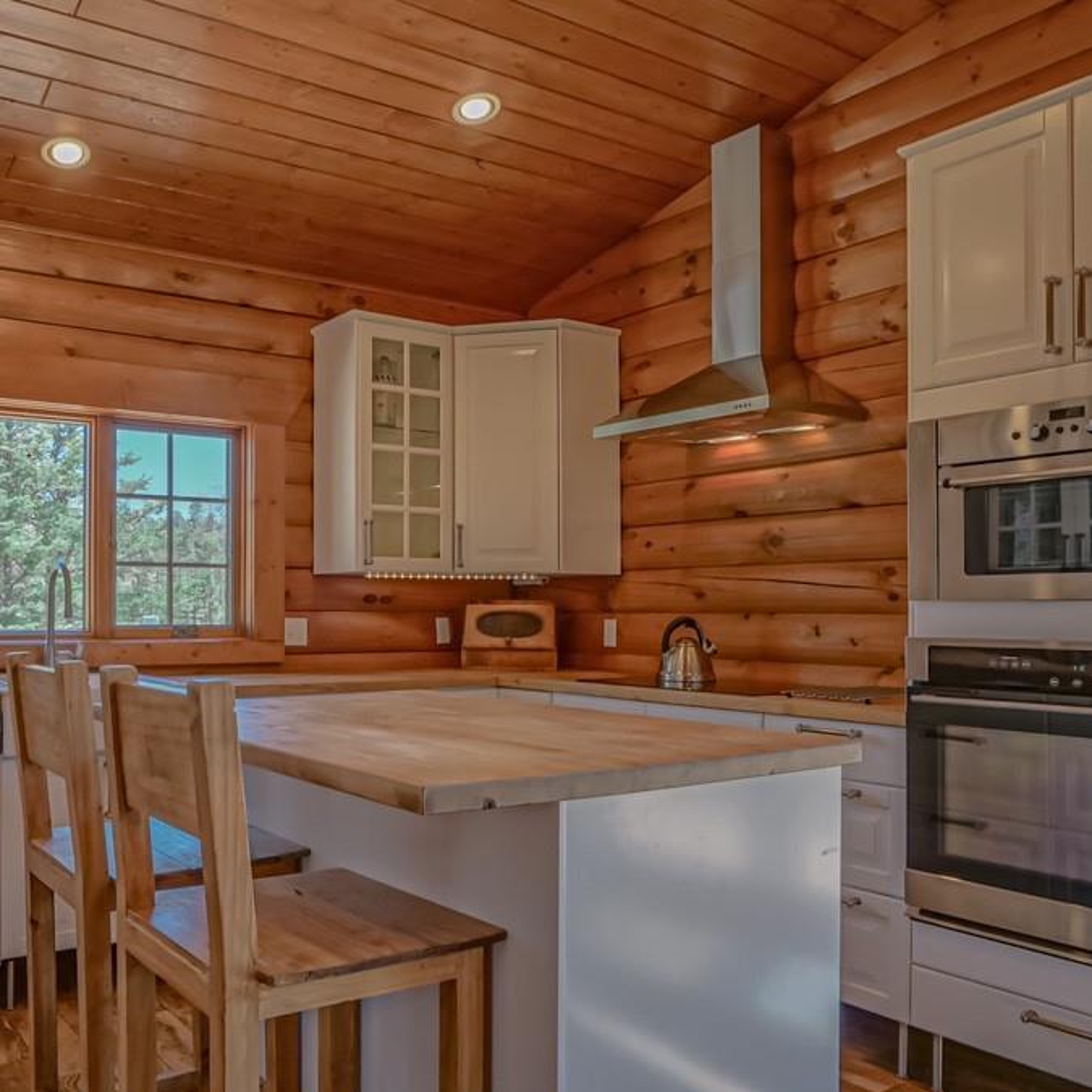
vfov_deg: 55.6
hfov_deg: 54.1
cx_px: 336
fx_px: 1035
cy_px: 587
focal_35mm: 29
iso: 400
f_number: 11
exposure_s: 1/15
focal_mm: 18
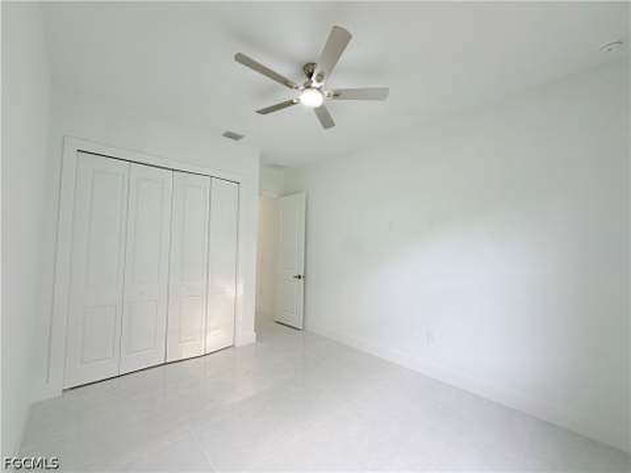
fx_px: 255
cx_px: 316
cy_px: 236
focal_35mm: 14
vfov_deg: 85.7
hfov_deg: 102.1
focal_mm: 2.22
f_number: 2.2
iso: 100
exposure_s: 1/121
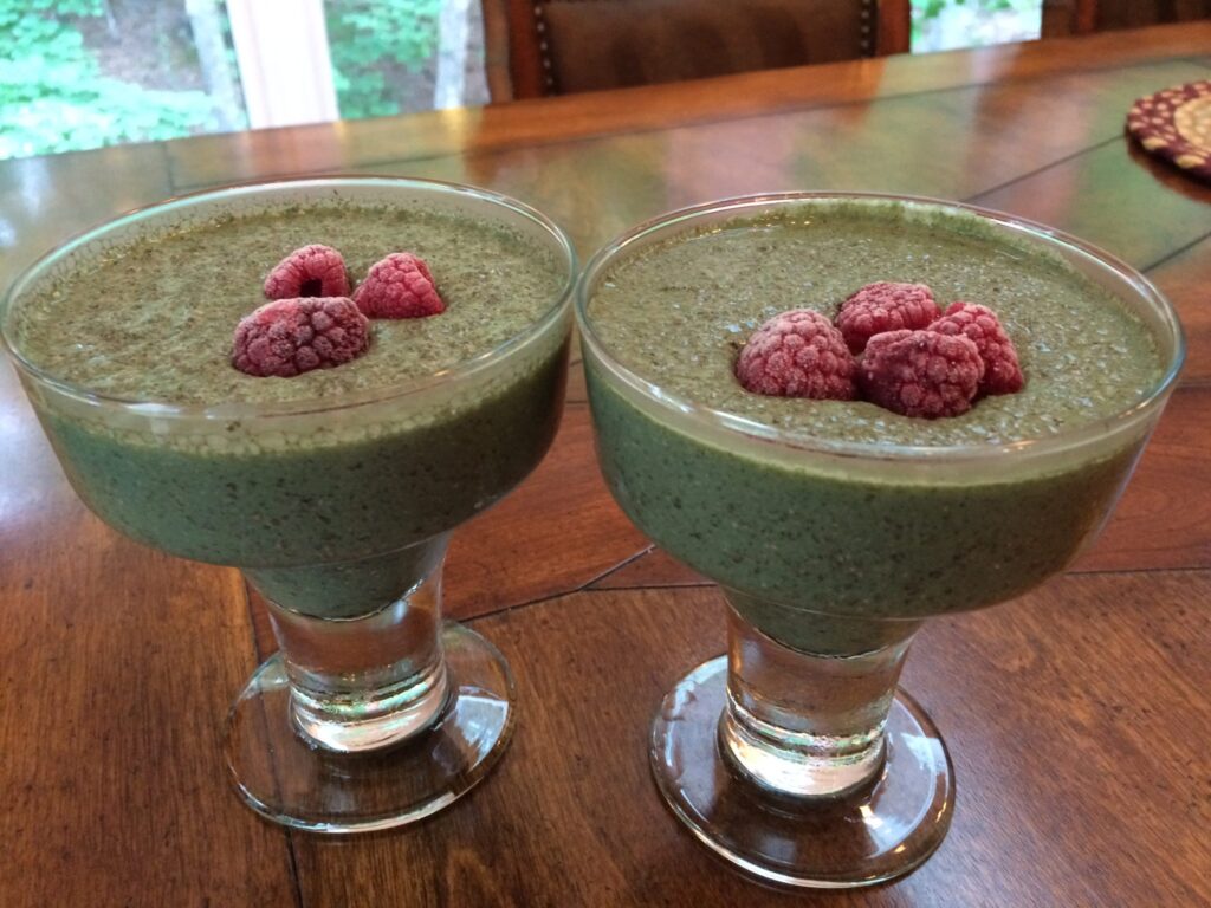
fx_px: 1015
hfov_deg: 61.7
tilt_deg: -33.7
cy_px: 454
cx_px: 606
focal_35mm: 29
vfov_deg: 48.2
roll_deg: +0.0
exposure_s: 1/24
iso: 250
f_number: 2.2
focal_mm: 4.15
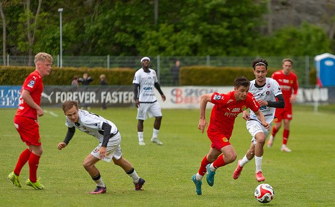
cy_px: 148
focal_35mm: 279
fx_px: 2536
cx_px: 224
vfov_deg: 4.7
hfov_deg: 7.6
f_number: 3.2
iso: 1250
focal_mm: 200
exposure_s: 1/1250
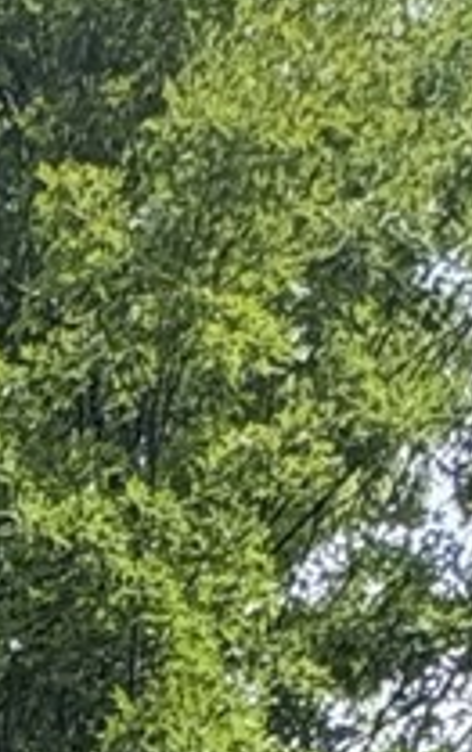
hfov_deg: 10.8
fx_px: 2239
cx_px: -530
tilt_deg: -7.1
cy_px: 2342
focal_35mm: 109
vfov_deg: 10.9
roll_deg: +1.1
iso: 40
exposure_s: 1/240
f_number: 2.2
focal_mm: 2.22
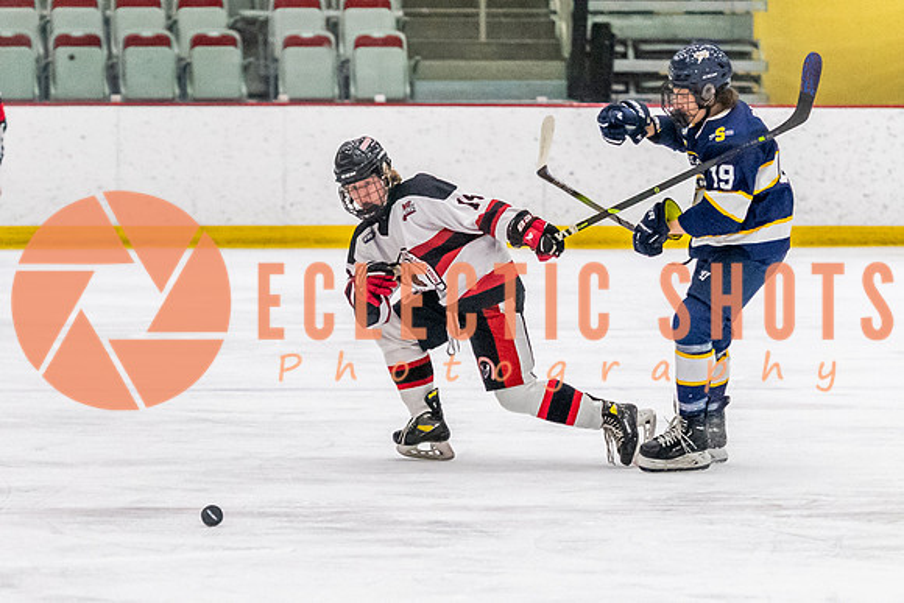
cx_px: 381
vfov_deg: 4.4
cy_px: 272
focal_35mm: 312
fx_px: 7847
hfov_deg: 6.6
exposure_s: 1/640
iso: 3200
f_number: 2.8
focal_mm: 110
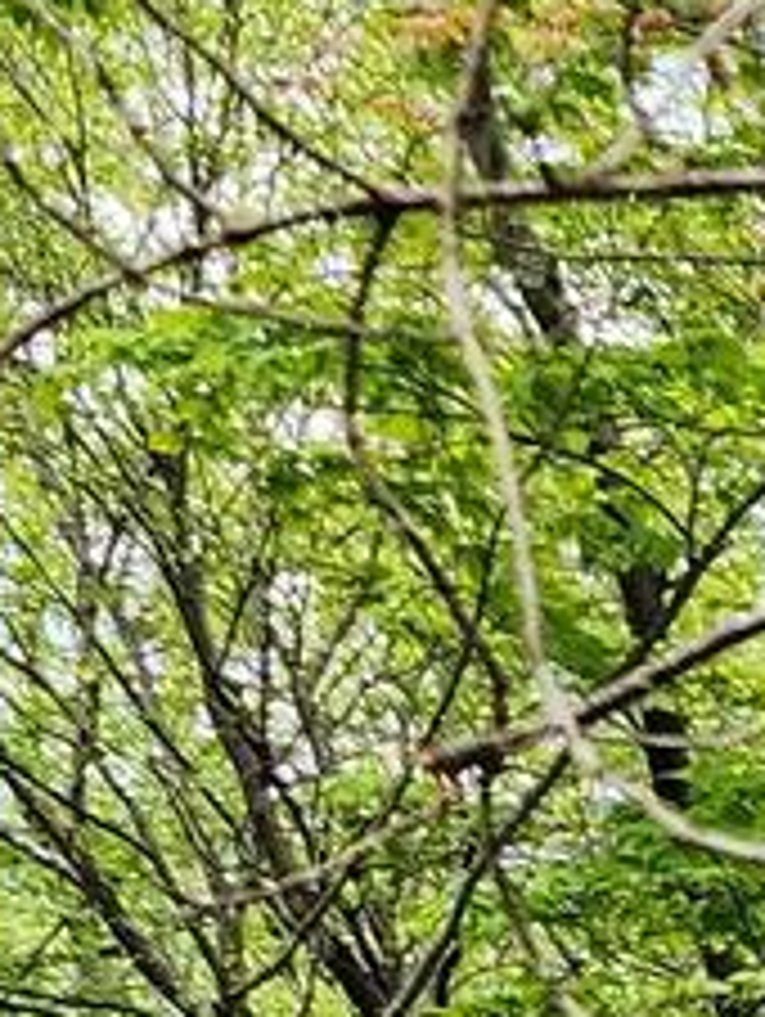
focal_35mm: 208
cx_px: 2740
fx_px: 6117
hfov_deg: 6.2
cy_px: 2547
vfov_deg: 8.6
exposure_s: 1/232
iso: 12
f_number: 1.8
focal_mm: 6.4
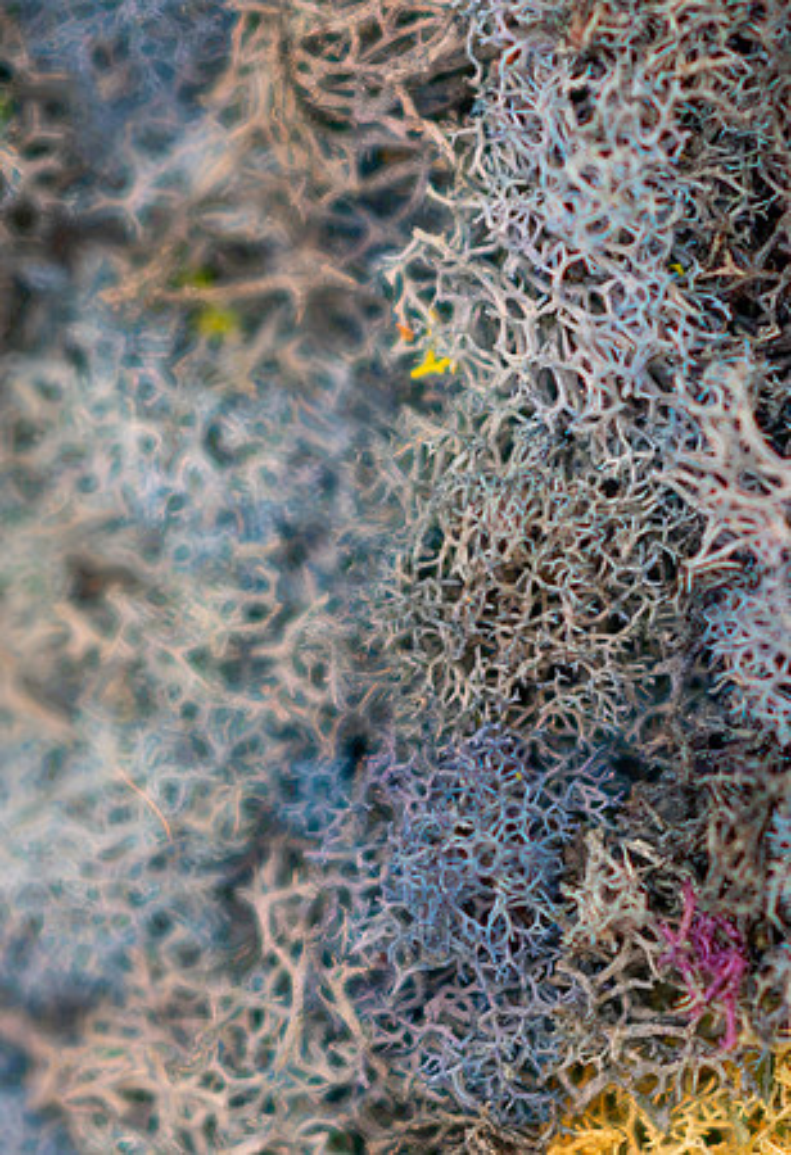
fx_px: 12715
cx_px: -149
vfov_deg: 5.2
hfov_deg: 3.6
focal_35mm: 393
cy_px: 346
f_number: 1.4
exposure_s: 1/125
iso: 1600
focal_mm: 105
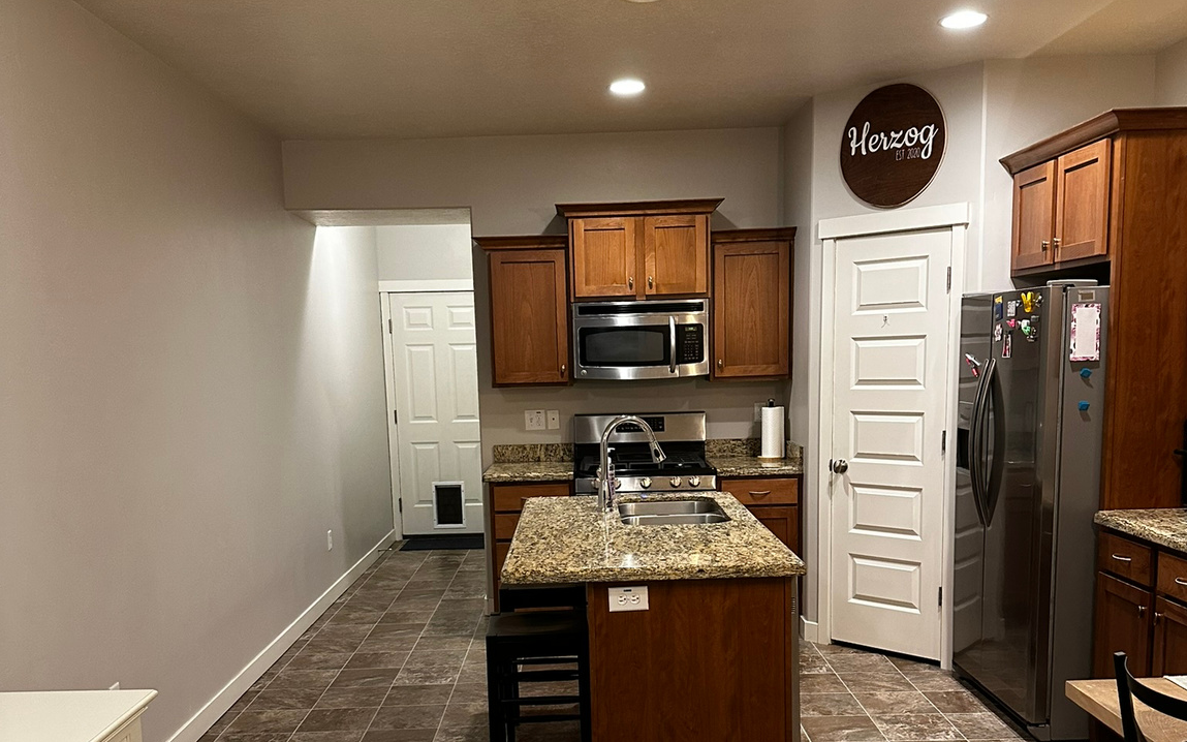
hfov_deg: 56.7
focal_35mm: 34
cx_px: 594
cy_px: 506
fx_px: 1100
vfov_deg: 36.8
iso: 400
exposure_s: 1/60
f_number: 1.78
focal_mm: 6.86
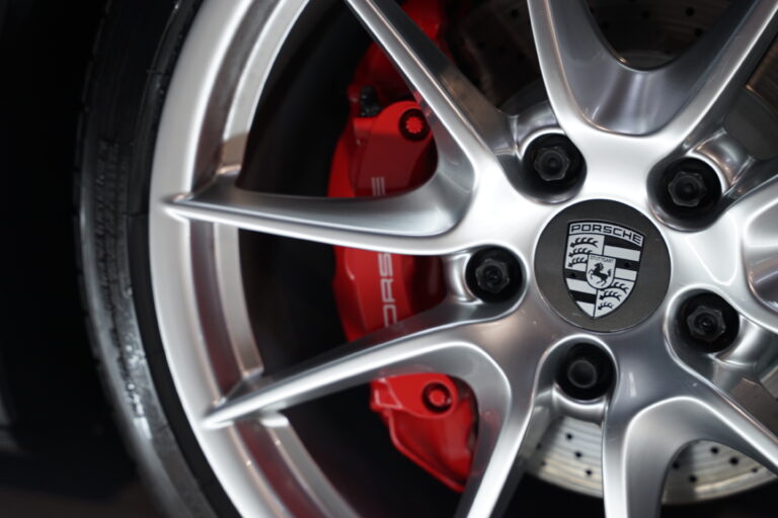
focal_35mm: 70
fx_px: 1513
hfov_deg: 28.8
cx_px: 389
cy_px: 259
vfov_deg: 19.5
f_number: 2.8
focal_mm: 70
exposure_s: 1/80
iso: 640
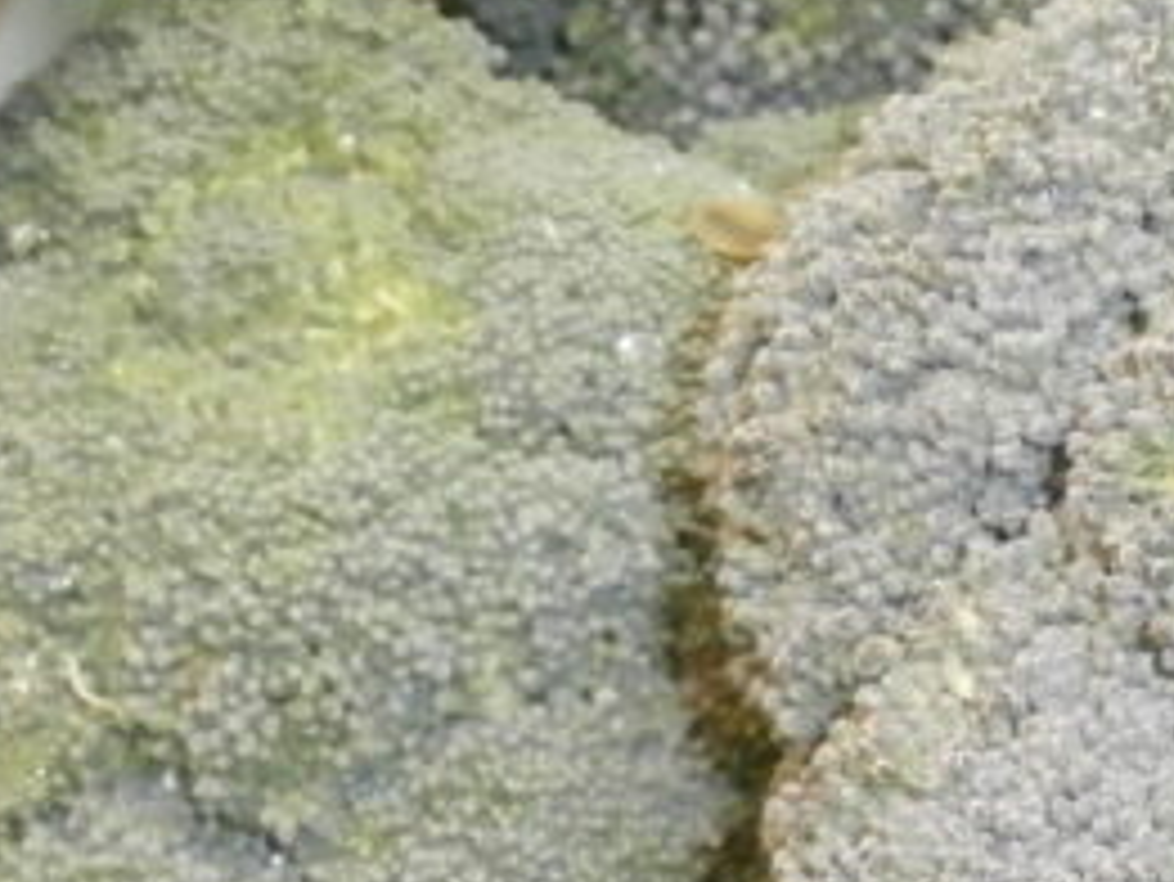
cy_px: 1341
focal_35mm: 149
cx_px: -58
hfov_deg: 13.0
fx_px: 5056
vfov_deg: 9.7
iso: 800
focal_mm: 6.67
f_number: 3.9
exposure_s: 1/40
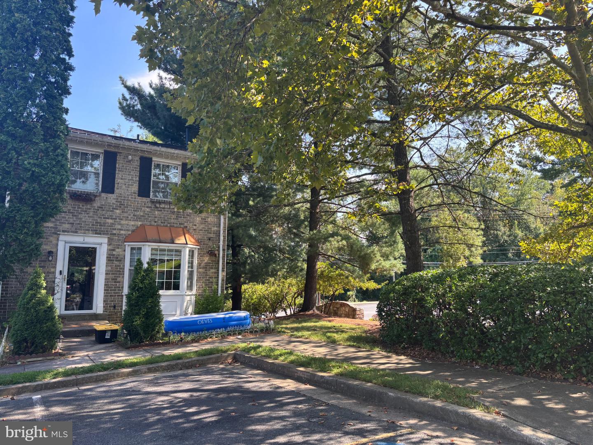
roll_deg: +0.5
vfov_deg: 53.1
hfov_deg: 67.3
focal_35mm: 26
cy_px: 222
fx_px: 445
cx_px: 296
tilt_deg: +7.4
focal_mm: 5.96
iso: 50
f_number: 1.6
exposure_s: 1/396
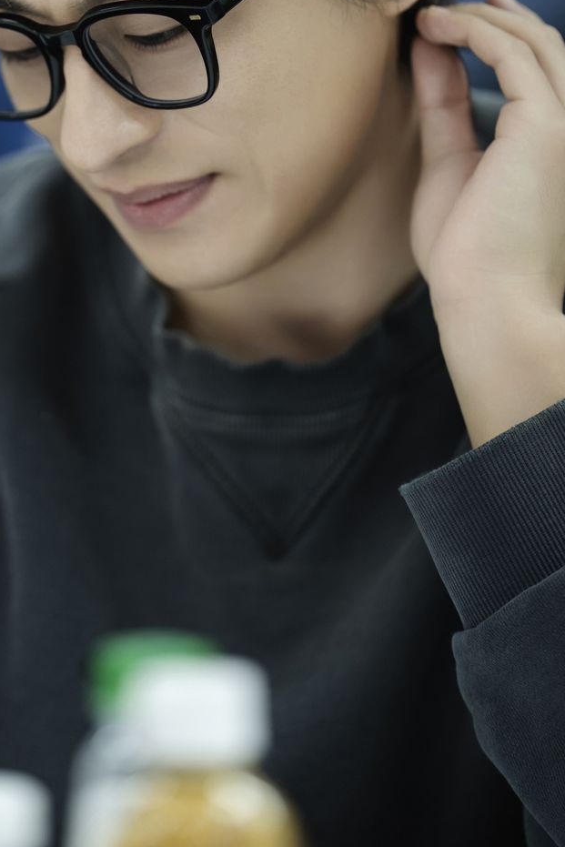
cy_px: 210
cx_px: 106
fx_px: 6824
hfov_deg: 4.7
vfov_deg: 7.1
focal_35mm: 290
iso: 400
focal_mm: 150
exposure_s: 1/310
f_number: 2
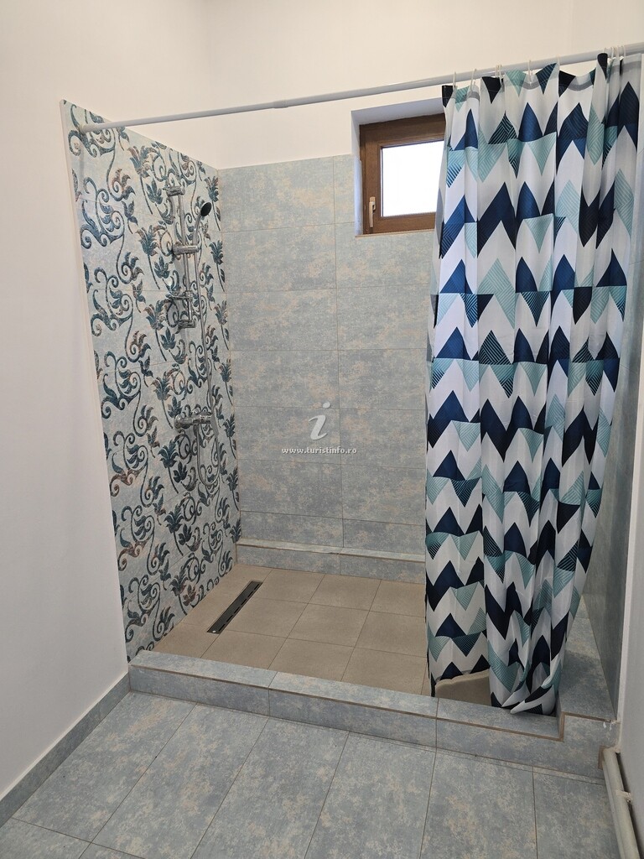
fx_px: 571
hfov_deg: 58.9
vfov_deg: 73.9
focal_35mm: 23
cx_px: 322
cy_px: 430
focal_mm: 6.3
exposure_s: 1/50
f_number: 1.7
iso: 100
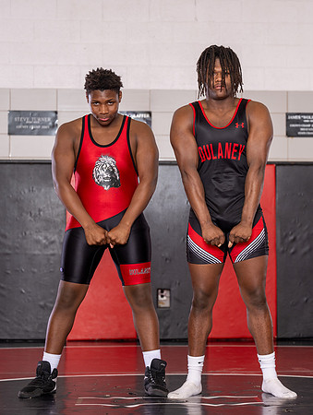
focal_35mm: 101
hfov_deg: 14.7
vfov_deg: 19.5
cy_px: 208
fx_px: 1212
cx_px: 222
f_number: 2.8
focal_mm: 70
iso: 125
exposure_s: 1/160
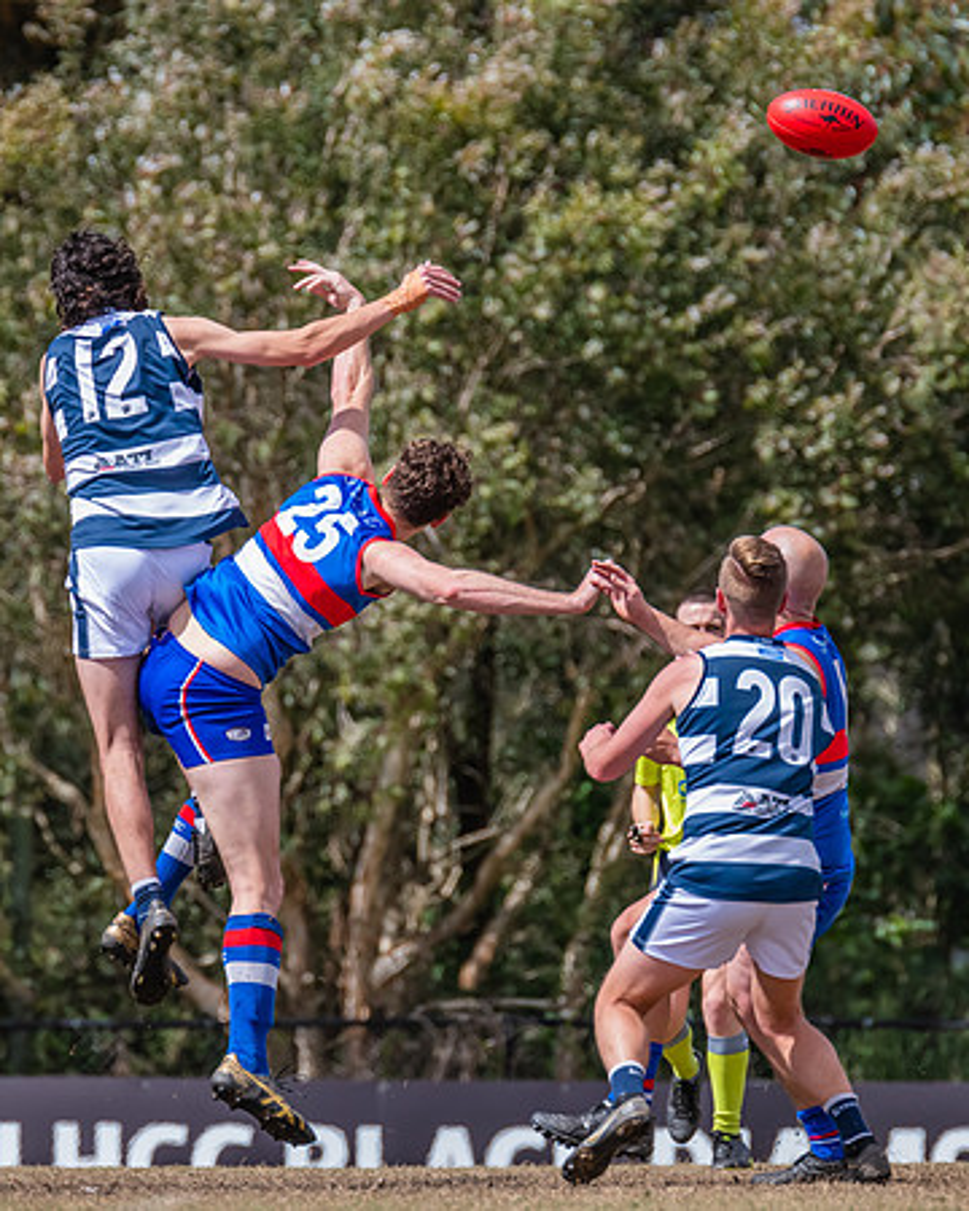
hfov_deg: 2.4
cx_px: 340
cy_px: 550
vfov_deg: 3.0
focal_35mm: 649
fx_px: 23279
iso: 800
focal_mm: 420
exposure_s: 1/1600
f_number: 7.1
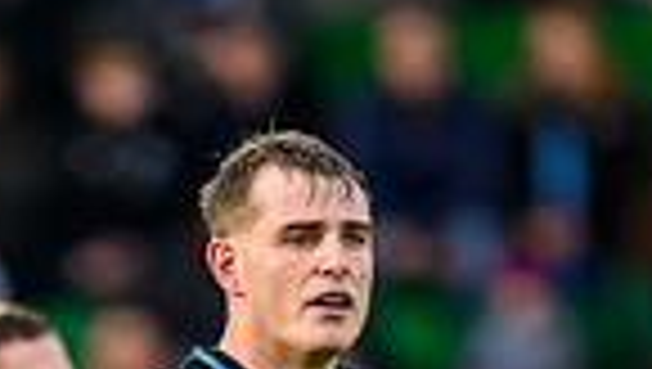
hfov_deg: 1.1
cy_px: 950
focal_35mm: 1914
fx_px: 33133
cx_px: 109
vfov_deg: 0.6
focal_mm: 400
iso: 3200
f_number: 3.2
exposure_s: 1/2000
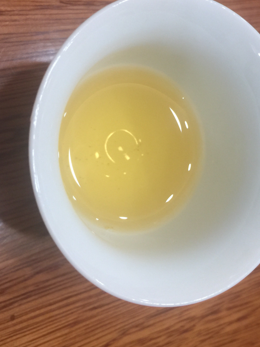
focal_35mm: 43
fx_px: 431
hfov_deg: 33.3
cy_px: 156
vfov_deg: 43.8
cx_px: 177
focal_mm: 4.15
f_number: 2.2
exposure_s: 1/17
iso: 40
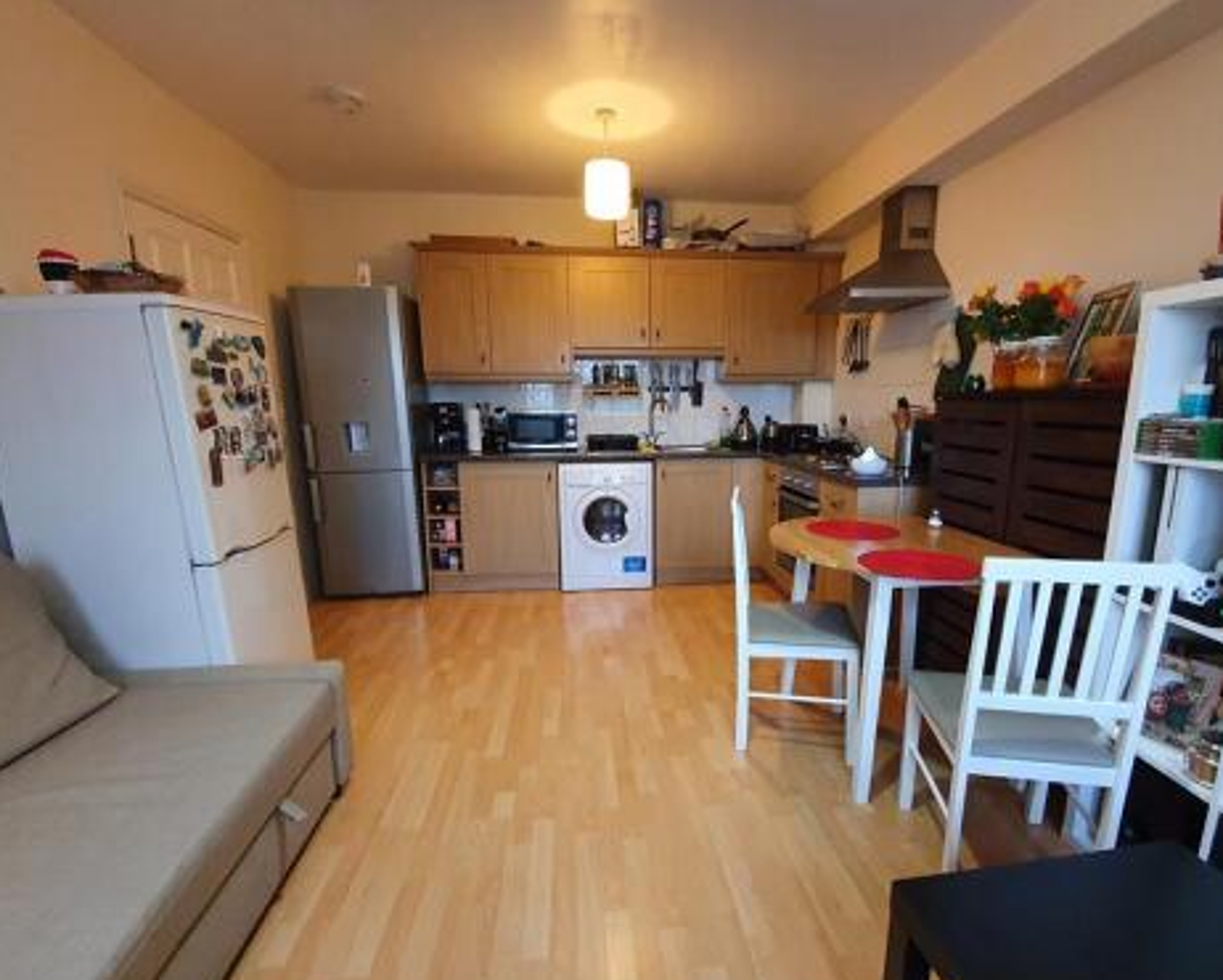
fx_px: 579
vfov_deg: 80.2
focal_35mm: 16
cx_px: 634
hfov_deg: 93.0
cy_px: 534
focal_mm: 1.8
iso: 400
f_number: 2.2
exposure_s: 1/33
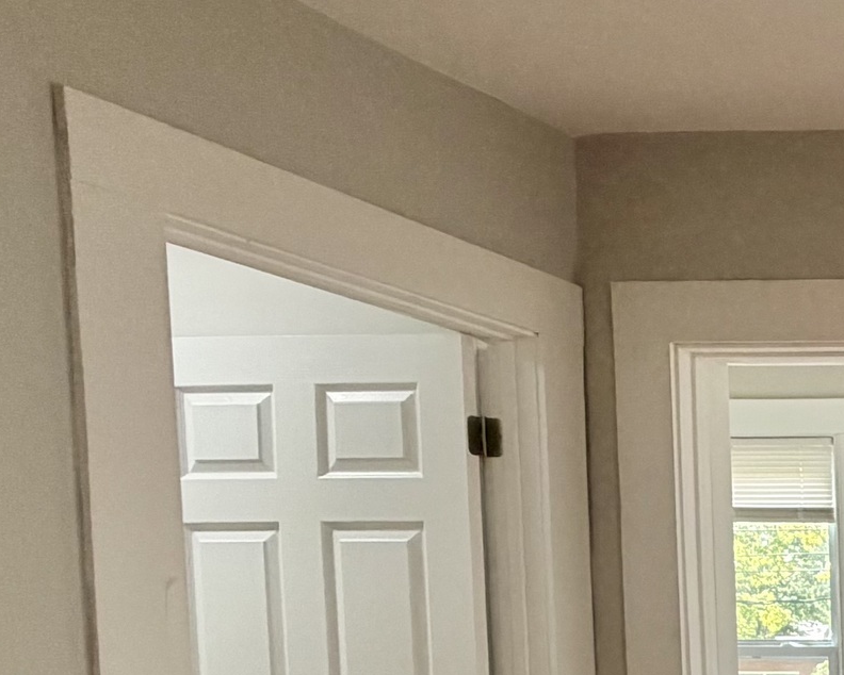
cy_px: 748
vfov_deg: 26.3
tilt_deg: -4.4
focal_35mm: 53
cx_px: 1452
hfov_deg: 23.0
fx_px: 1324
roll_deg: -0.2
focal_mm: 2.22
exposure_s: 1/121
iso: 160
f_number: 2.2
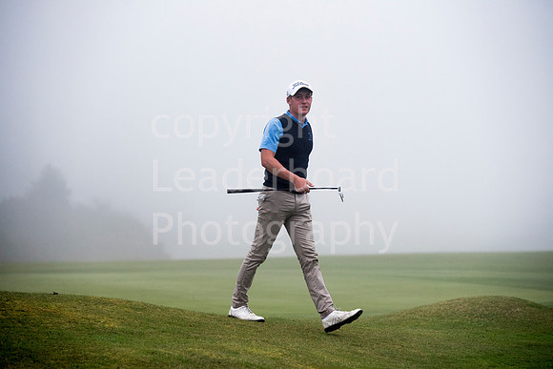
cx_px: 276
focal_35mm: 135
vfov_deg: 10.2
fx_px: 2074
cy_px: 184
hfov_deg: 15.2
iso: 1250
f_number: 4
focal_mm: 135
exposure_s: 1/1000
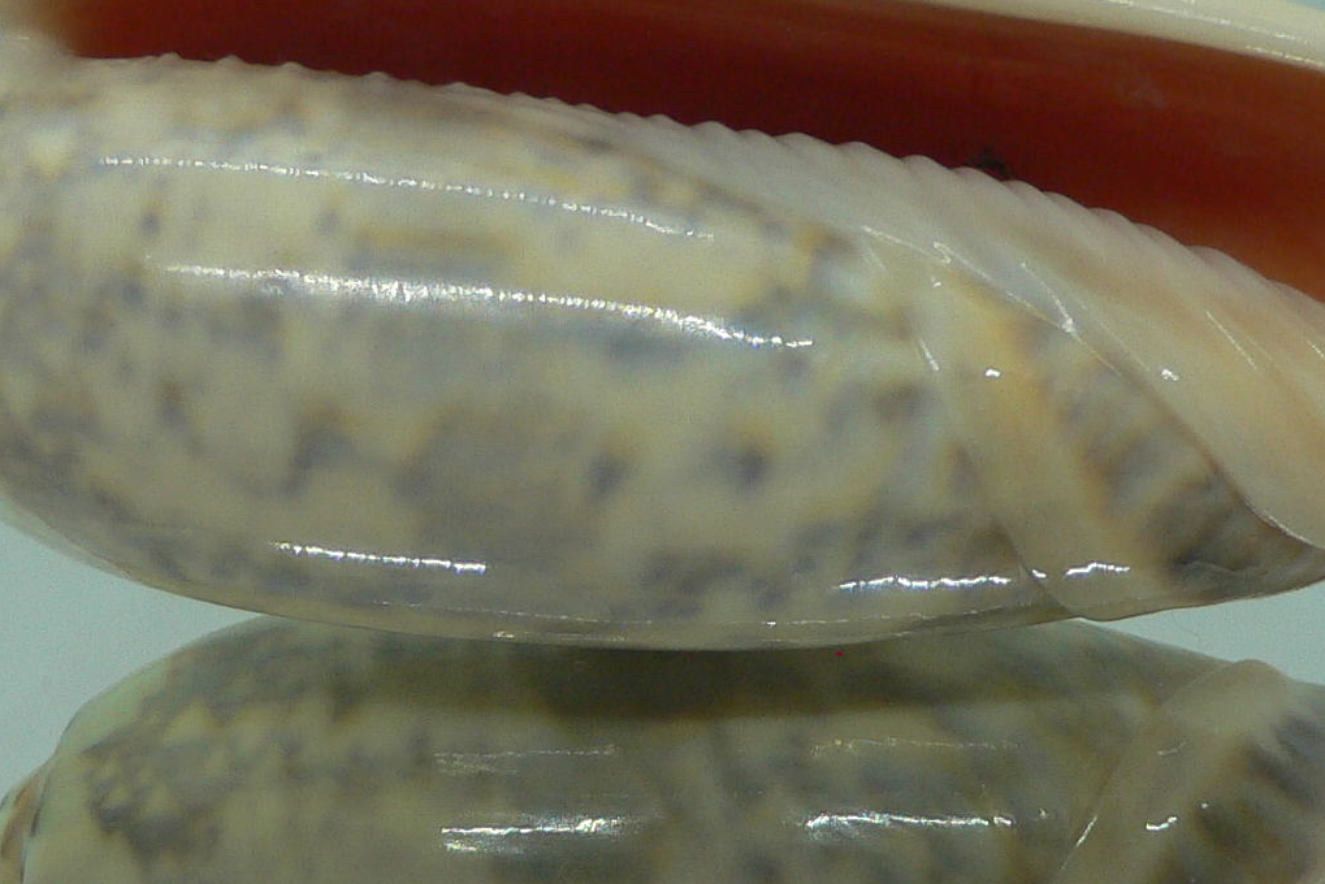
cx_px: 693
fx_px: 2651
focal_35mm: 72
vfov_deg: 18.9
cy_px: 460
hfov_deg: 28.1
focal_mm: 4.6
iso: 80
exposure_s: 1/60
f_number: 2.8
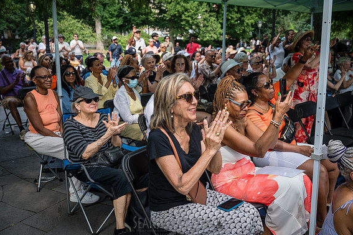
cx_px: 179
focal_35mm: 36
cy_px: 118
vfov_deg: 36.9
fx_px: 353
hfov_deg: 53.1
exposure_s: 1/1250
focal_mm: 35
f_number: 4
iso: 640
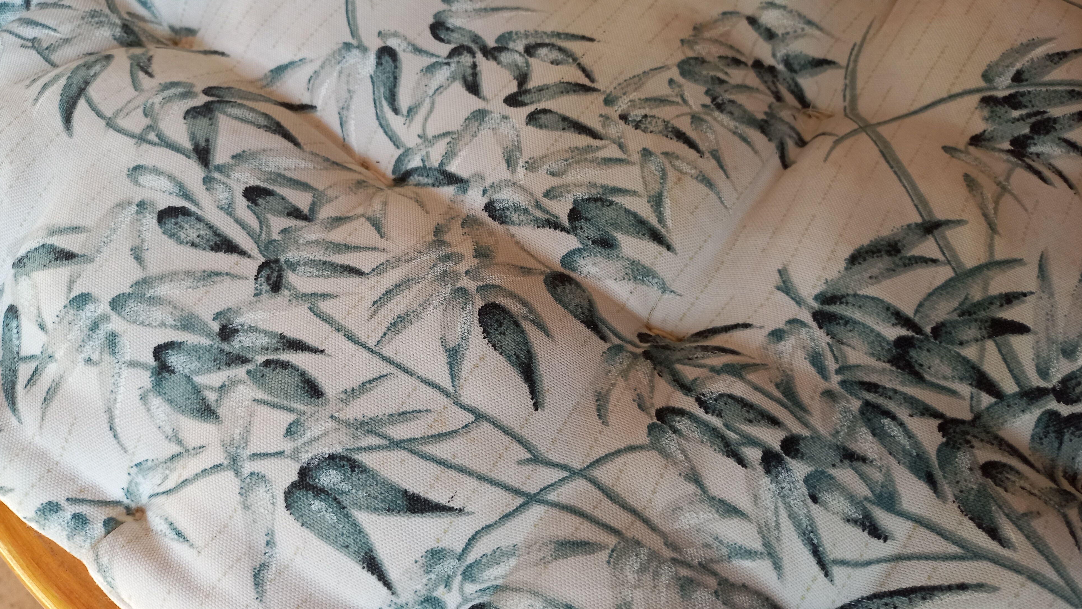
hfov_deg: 67.9
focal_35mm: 28
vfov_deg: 41.5
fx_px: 803
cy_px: 300
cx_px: 531
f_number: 1.8
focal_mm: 4.65
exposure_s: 1/50
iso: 100
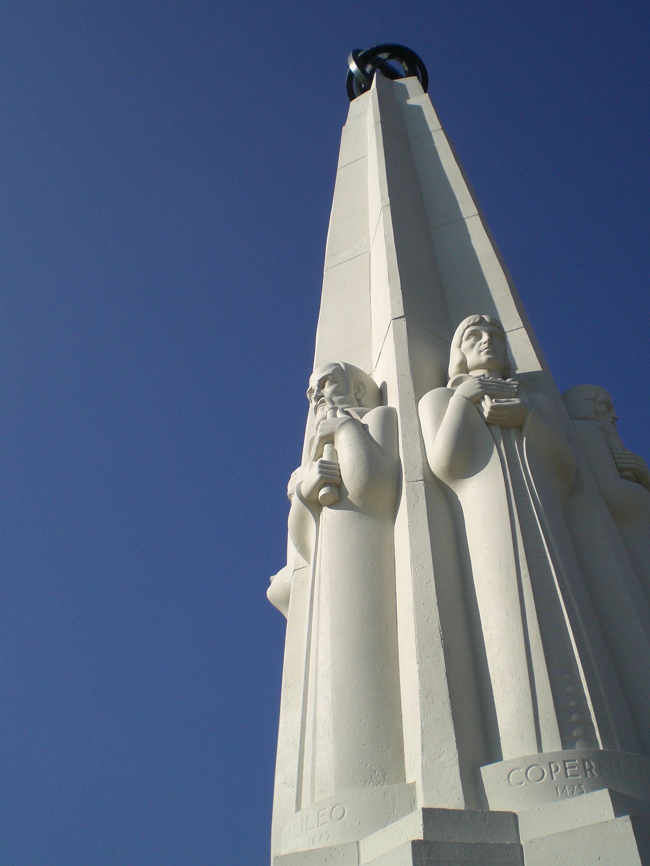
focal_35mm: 38
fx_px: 951
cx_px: 325
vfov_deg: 49.0
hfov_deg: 37.7
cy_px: 433
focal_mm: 6.3
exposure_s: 1/1000
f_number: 4.4
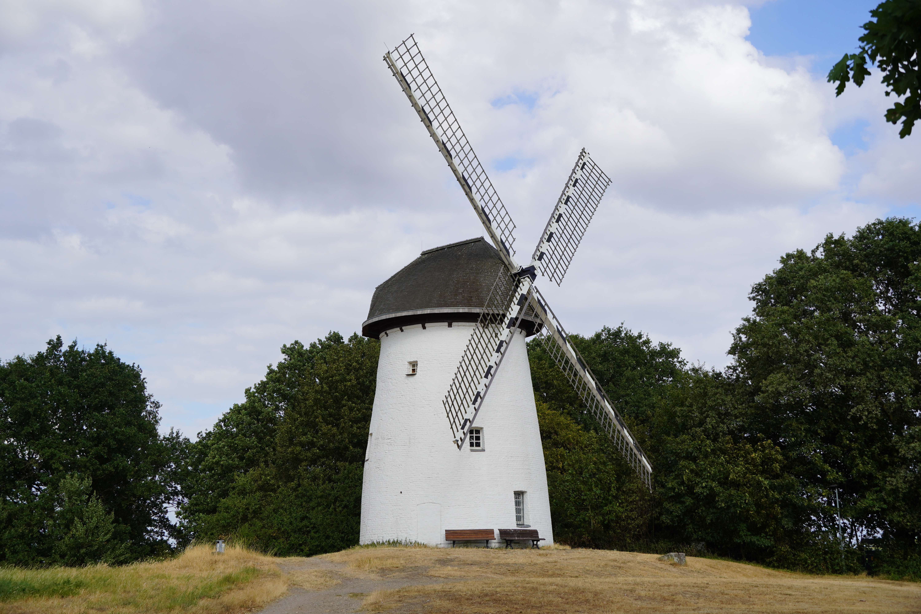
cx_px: 460
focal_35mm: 54
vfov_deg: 25.1
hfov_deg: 36.9
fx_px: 1381
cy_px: 307
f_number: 5.6
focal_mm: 36
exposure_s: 1/640
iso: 100
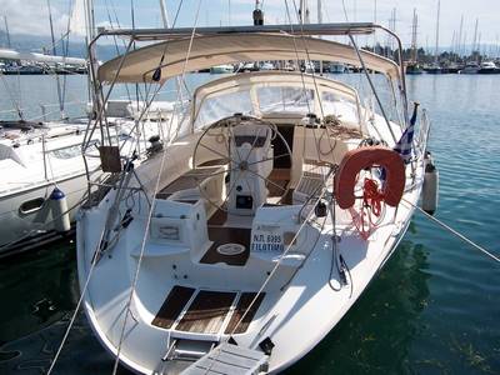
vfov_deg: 42.9
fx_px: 477
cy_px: 188
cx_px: 250
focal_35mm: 33
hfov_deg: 55.4
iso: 80
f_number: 4
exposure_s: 1/1000
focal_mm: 5.5
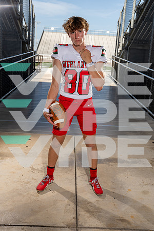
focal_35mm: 38
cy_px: 116
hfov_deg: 35.1
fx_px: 244
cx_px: 77
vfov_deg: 50.7
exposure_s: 1/250
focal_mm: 38
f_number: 8
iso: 160
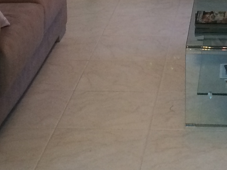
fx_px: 806
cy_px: -134
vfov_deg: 11.2
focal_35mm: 123
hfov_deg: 15.9
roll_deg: +0.1
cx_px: 193
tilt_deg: -6.6
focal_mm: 4.15
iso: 80
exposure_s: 1/33
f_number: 2.2
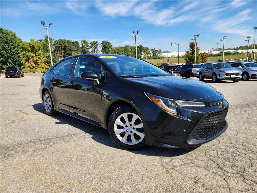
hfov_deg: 73.9
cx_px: 128
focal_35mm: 23
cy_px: 96
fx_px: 171
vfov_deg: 58.9
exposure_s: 1/1090
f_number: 1.8
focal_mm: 5.4
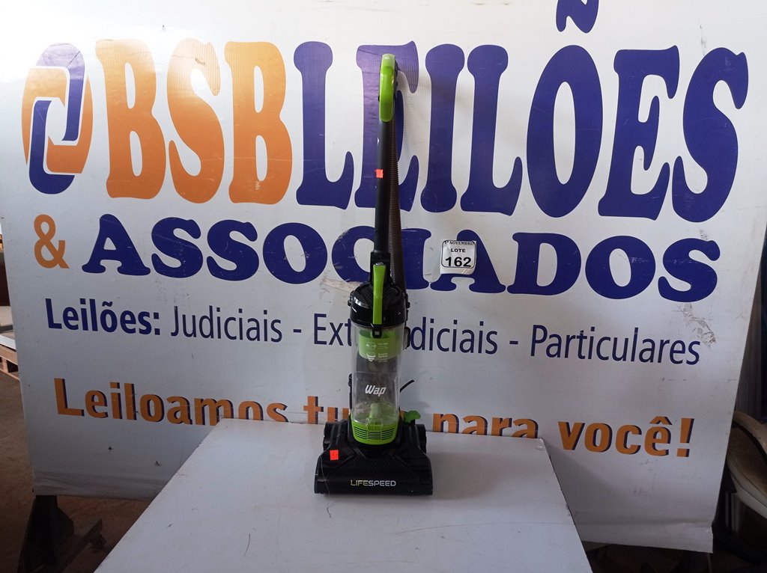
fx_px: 620
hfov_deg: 63.5
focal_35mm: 28
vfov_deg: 49.7
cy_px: 286
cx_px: 384
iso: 208
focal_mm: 4.7
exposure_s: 1/60
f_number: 1.79
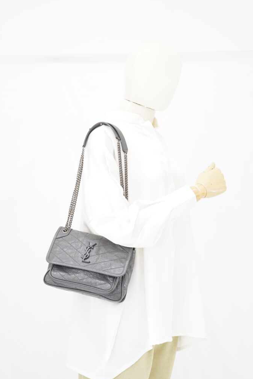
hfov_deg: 26.5
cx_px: 128
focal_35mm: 51
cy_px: 191
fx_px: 537
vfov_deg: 38.9
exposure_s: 1/5
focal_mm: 50
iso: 640
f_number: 6.3
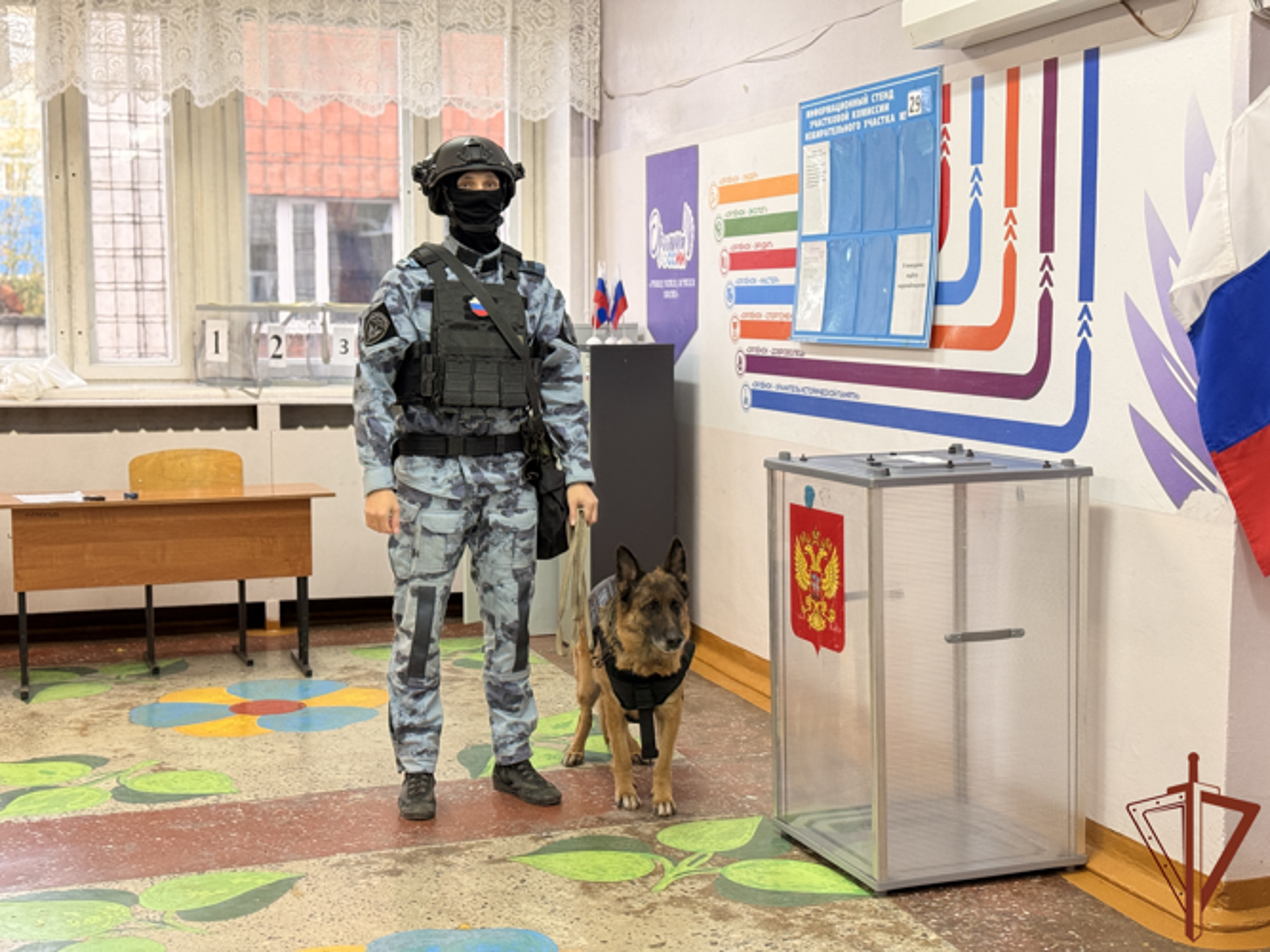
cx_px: 635
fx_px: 1761
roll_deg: +0.4
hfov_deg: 39.7
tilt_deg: -4.6
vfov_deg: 30.3
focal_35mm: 48
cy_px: 476
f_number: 1.78
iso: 125
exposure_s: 1/50
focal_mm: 6.76
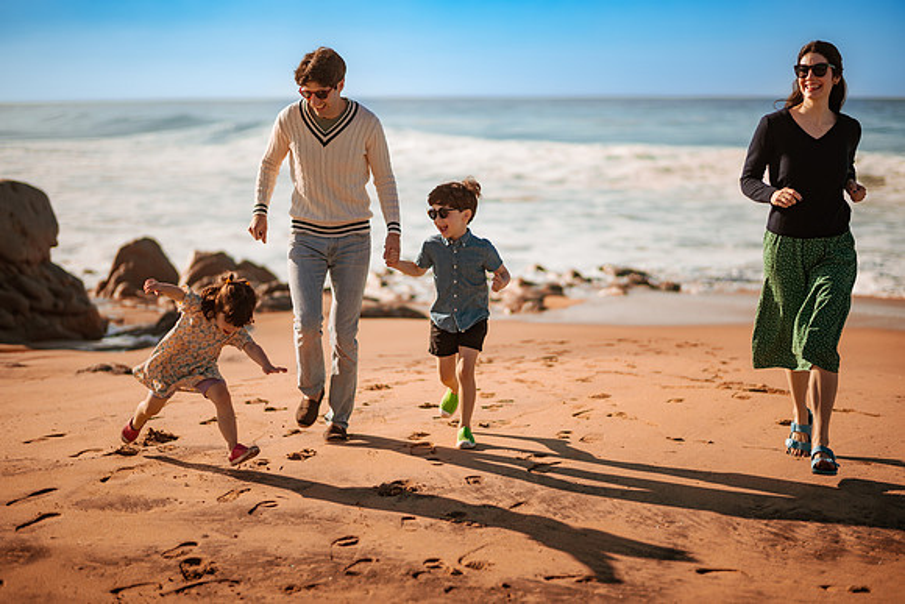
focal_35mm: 58
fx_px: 1458
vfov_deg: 23.4
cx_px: 452
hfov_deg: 34.5
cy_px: 302
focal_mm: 58
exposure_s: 1/6400
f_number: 1.4
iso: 50
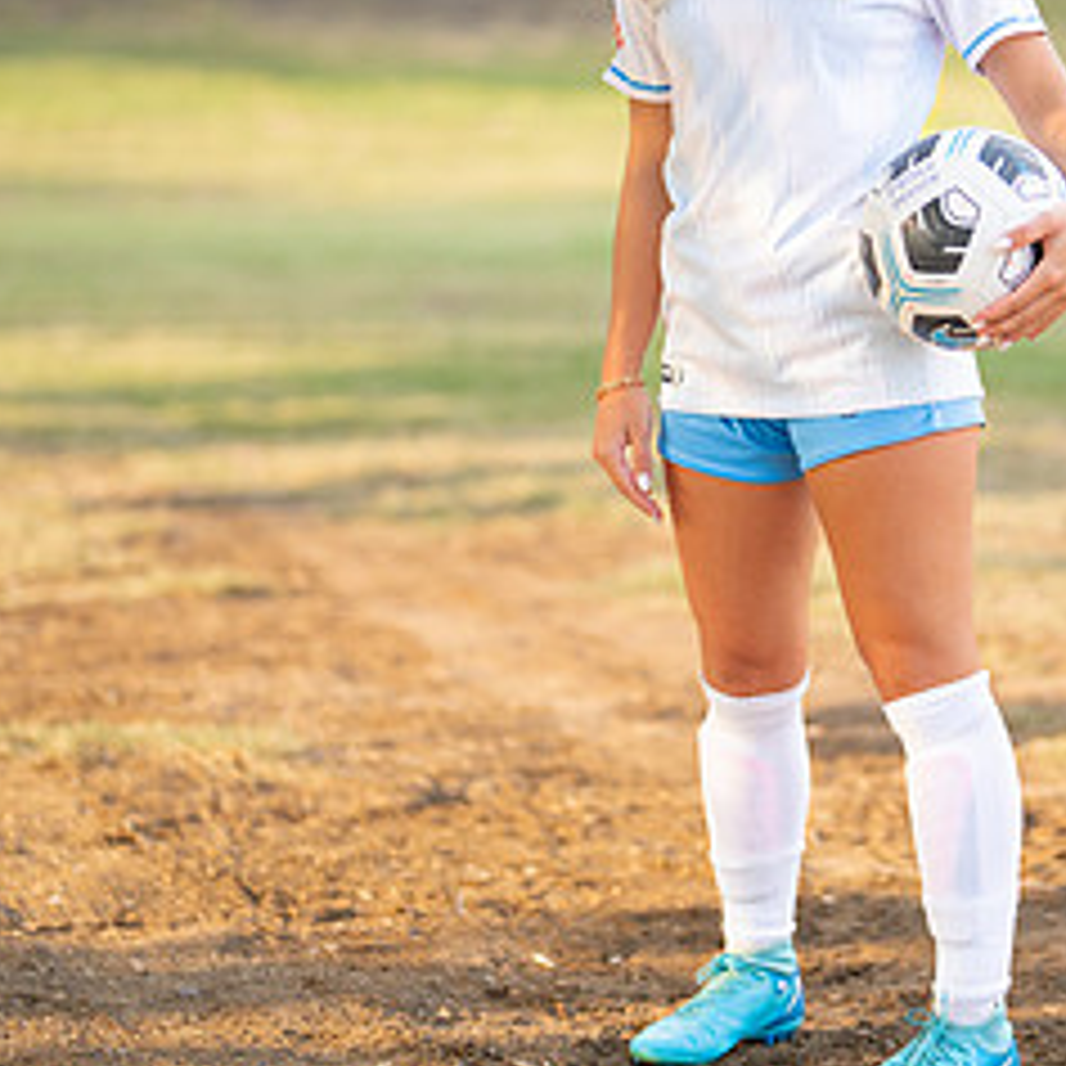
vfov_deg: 14.0
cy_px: 336
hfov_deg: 14.0
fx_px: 4320
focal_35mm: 124
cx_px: 810
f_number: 1.2
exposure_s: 1/1600
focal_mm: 50
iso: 100
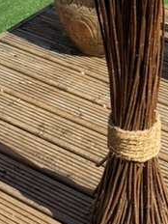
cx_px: 105
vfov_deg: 15.9
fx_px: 686
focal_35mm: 106
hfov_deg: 14.0
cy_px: -171
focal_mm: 6.76
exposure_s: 1/3759
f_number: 1.78
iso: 80
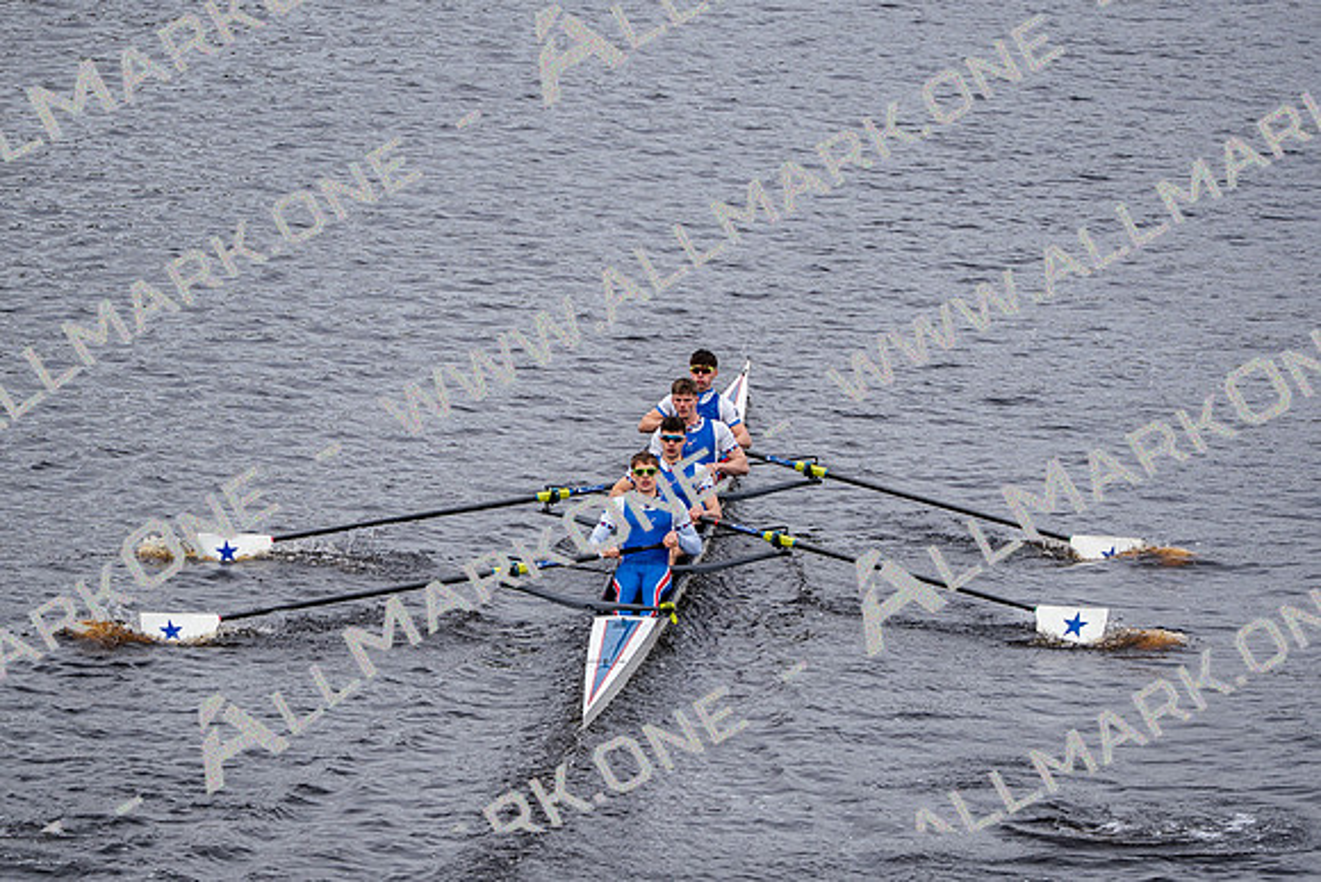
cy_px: 441
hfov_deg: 6.9
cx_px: 660
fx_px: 11010
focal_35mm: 300
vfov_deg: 4.6
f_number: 2.8
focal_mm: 200
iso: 160
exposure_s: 1/2000
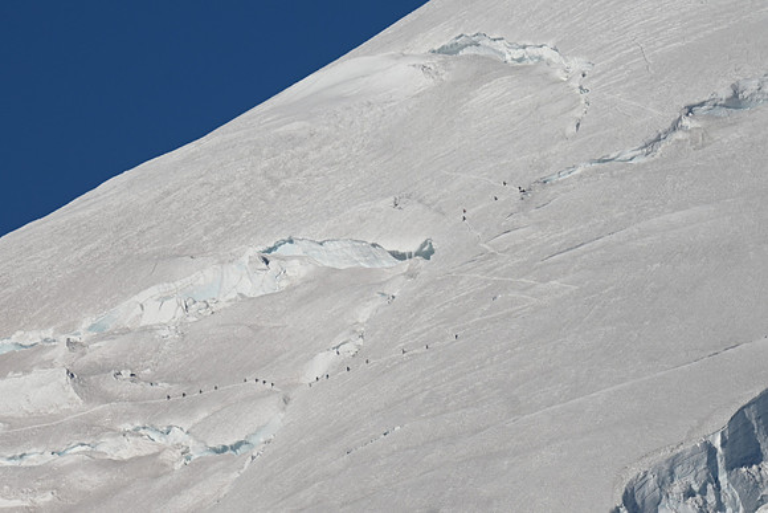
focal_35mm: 800
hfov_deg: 2.6
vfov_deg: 1.7
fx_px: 17070
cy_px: 256
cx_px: 384
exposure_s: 1/1600
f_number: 6.3
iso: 100
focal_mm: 800
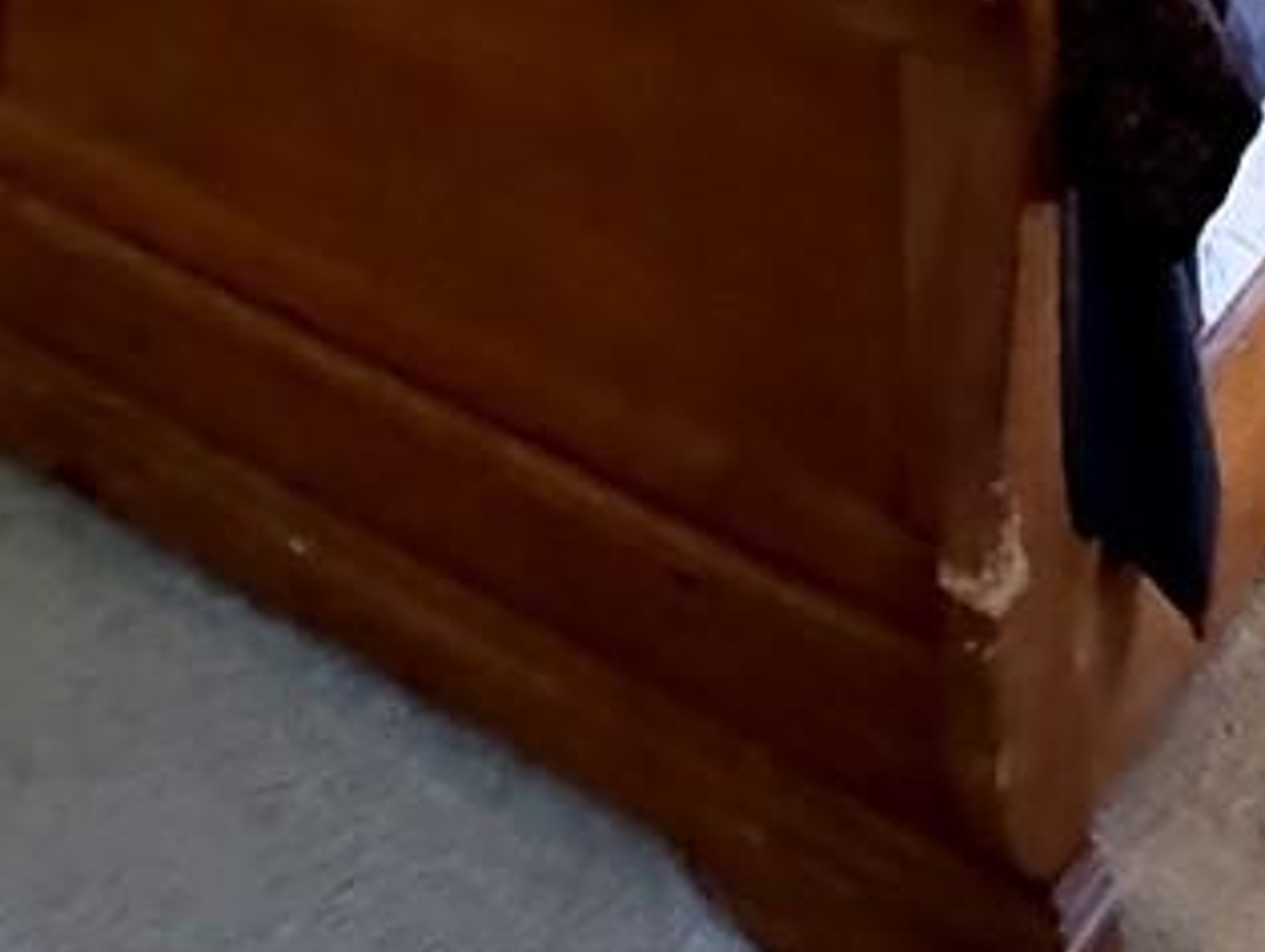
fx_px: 2598
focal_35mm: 71
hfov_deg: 27.1
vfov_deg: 13.6
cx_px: 353
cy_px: -1446
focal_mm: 2.22
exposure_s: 1/40
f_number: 2.2
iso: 1250
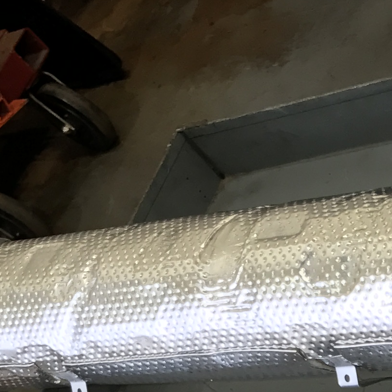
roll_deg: +43.2
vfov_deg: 13.6
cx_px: 494
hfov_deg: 13.7
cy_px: 512
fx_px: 1576
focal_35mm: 123
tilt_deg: -40.2
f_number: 1.8
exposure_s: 1/40
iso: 25
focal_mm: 3.99
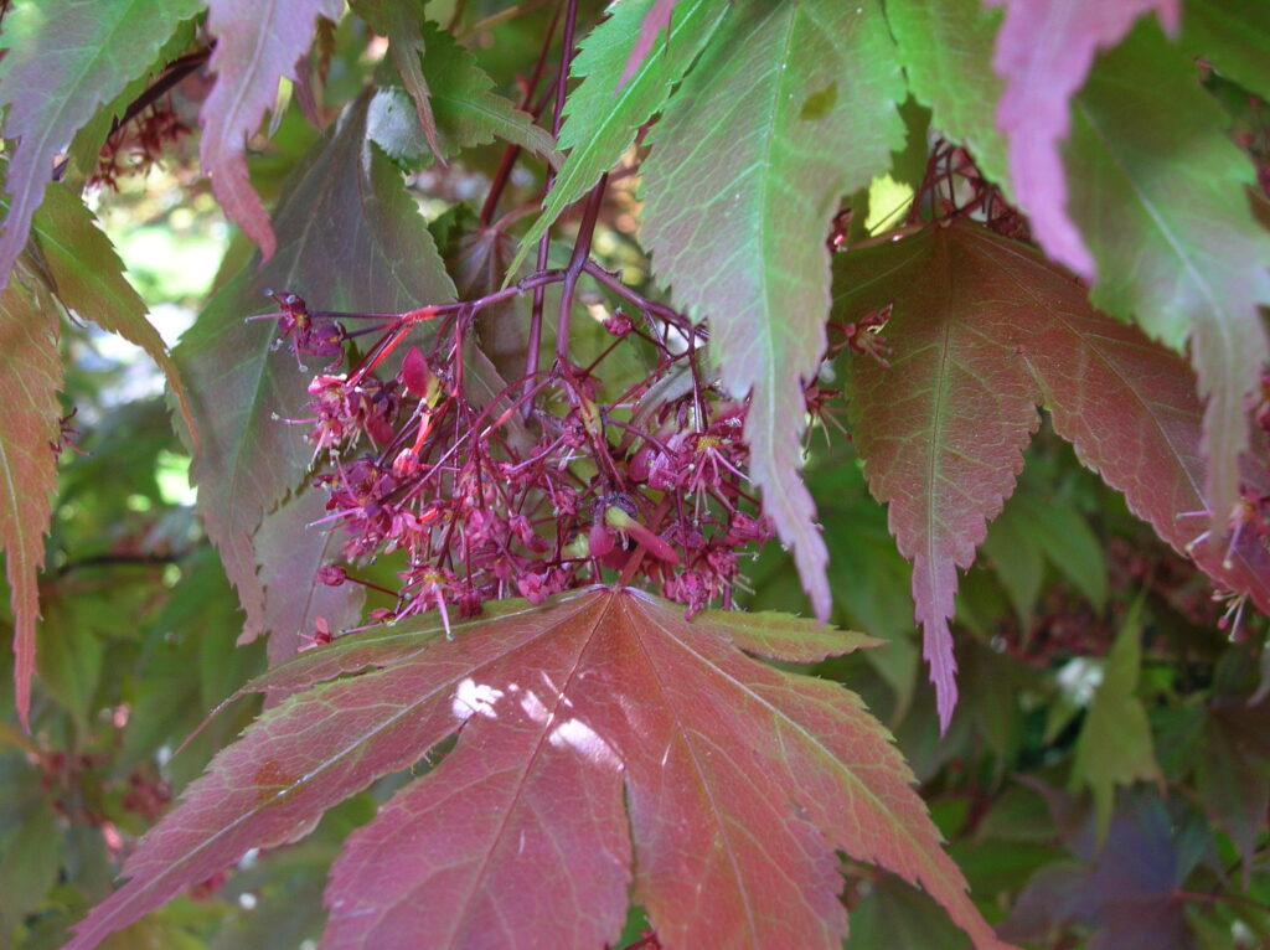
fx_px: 1539
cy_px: 475
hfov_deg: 44.8
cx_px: 635
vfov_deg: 34.3
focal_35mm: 42
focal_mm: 6.9
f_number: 3.9
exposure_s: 1/30
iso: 50
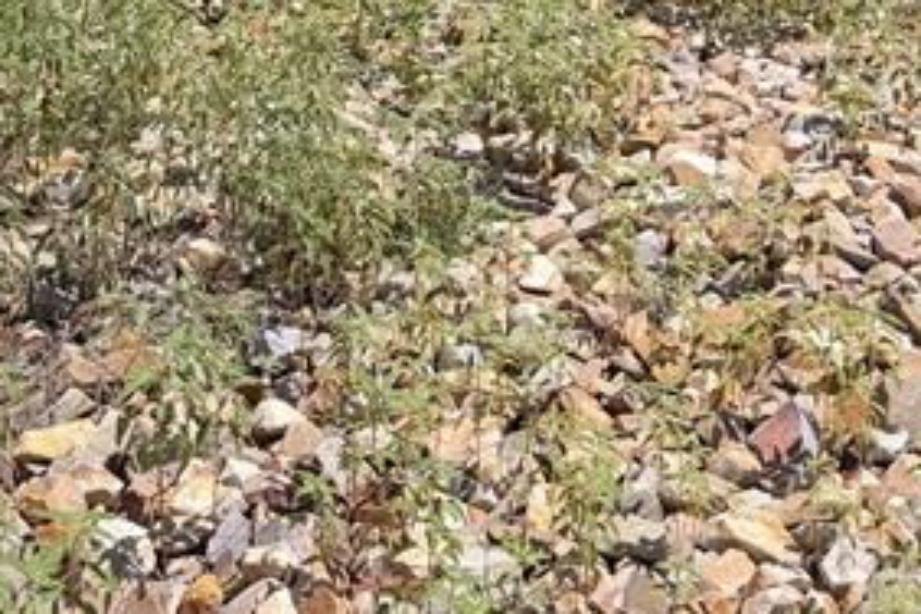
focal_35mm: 68
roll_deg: +0.6
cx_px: 702
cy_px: -209
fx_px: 1740
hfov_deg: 29.2
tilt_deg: -6.7
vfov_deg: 18.5
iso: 80
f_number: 1.78
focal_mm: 6.76
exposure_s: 1/6173
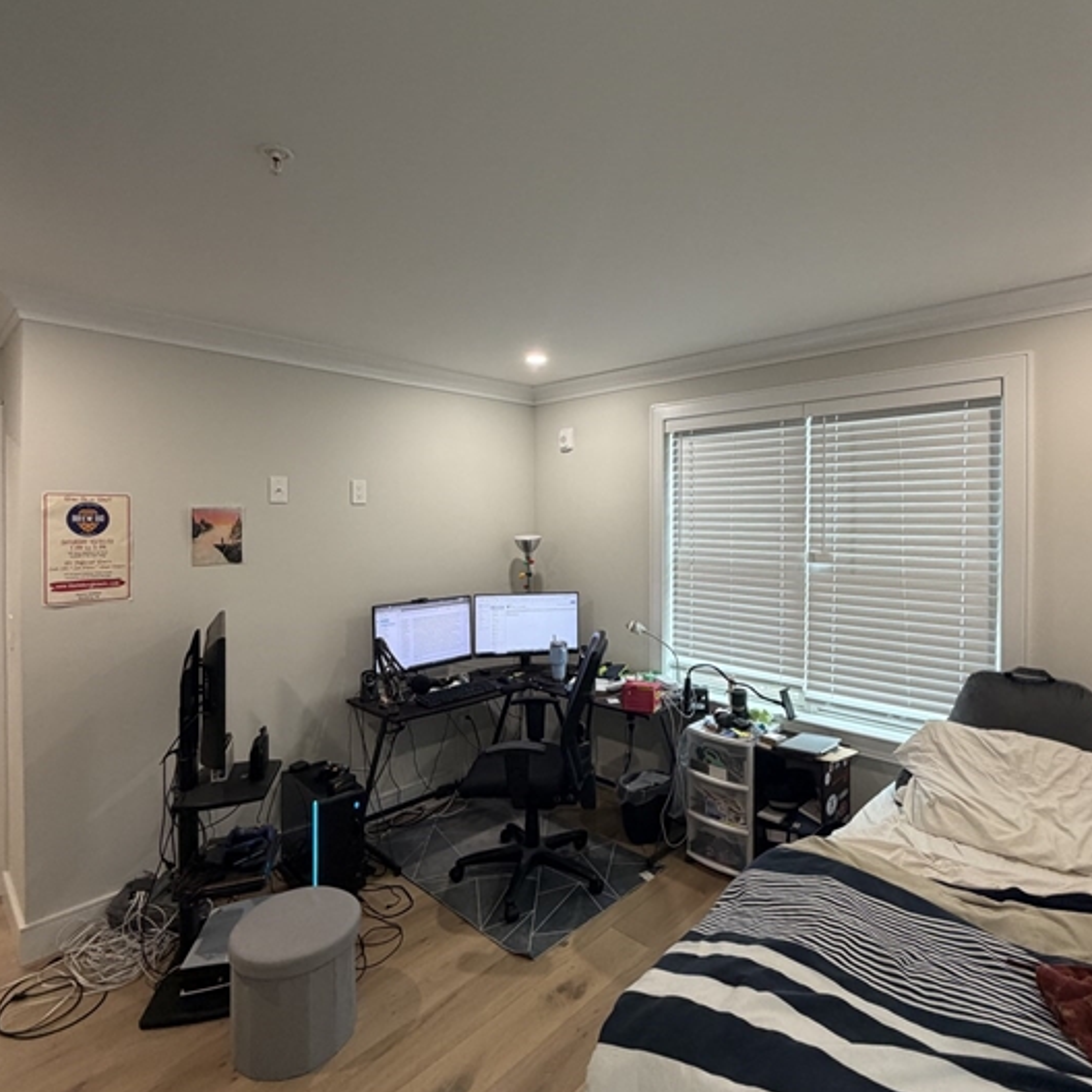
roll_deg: -0.1
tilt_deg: +2.0
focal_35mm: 18
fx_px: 642
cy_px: 525
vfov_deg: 80.7
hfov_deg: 80.6
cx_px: 585
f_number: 2.2
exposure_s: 1/60
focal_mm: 2.22
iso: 200
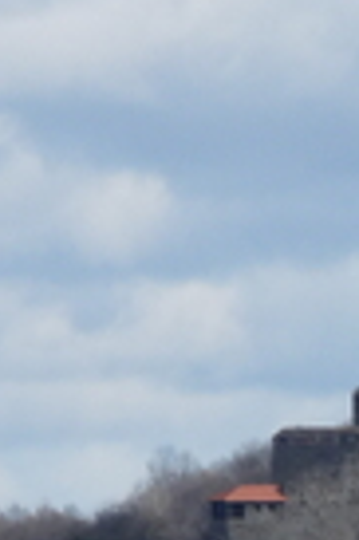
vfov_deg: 1.4
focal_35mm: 1443
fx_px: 21638
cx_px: 635
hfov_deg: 1.0
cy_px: 832
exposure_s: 1/500
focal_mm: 52.7
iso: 100
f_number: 5.6
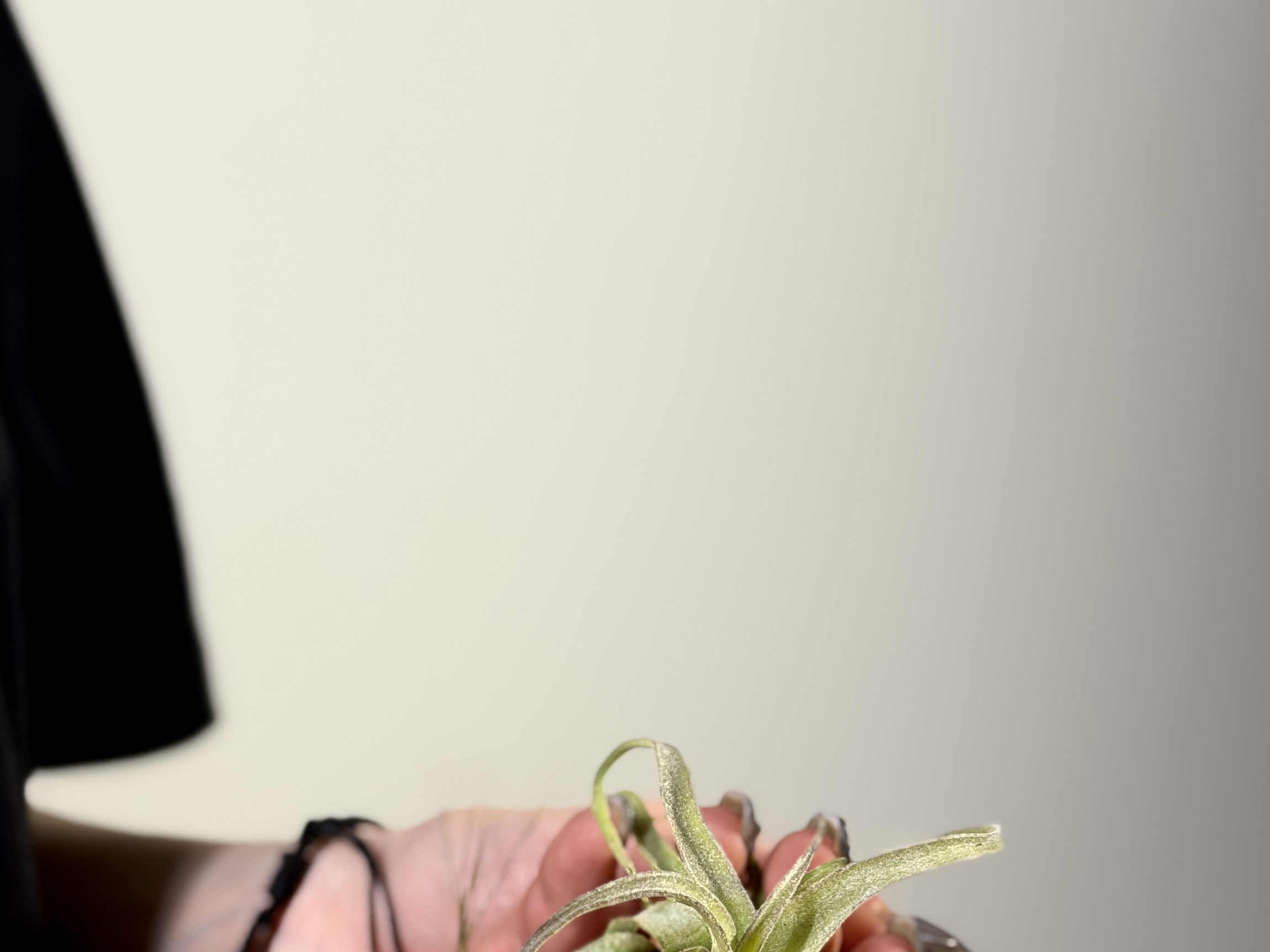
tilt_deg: -14.8
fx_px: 3082
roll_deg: -0.6
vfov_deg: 17.4
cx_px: 499
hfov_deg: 23.2
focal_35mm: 84
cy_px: 793
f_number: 1.78
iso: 80
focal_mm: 6.76
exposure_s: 1/121
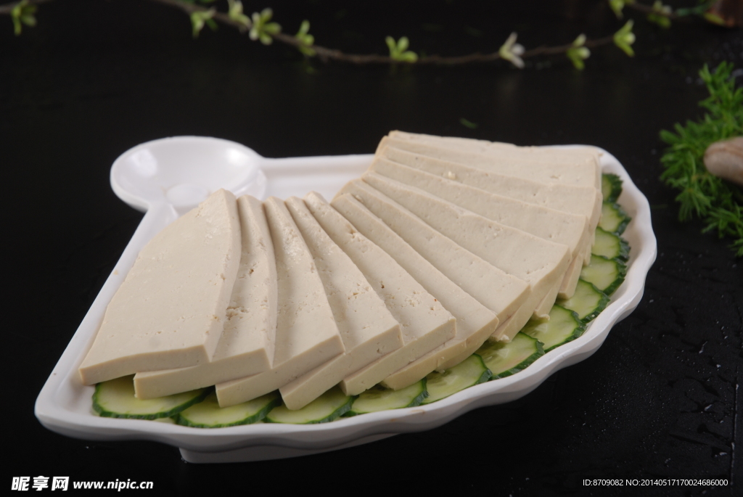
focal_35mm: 90
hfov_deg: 22.6
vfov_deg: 15.2
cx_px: 372
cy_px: 248
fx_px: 1859
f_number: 9
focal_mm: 60
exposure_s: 1/125
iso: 200
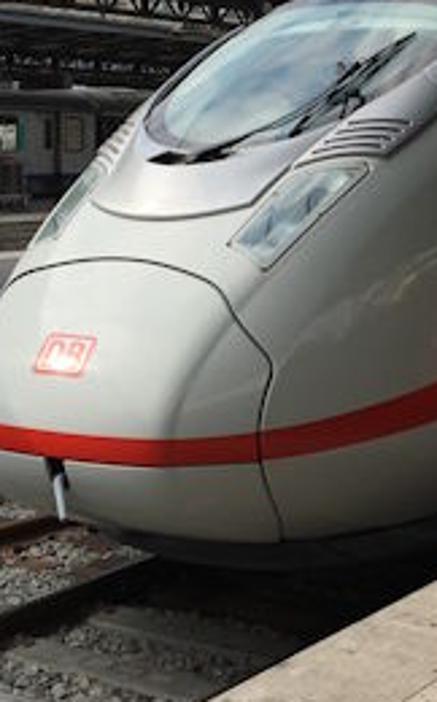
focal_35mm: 77
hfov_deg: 16.8
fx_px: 1471
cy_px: 208
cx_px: 308
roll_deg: -0.4
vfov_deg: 26.6
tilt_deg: -2.4
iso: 25
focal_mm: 4.15
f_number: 2.2
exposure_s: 1/986
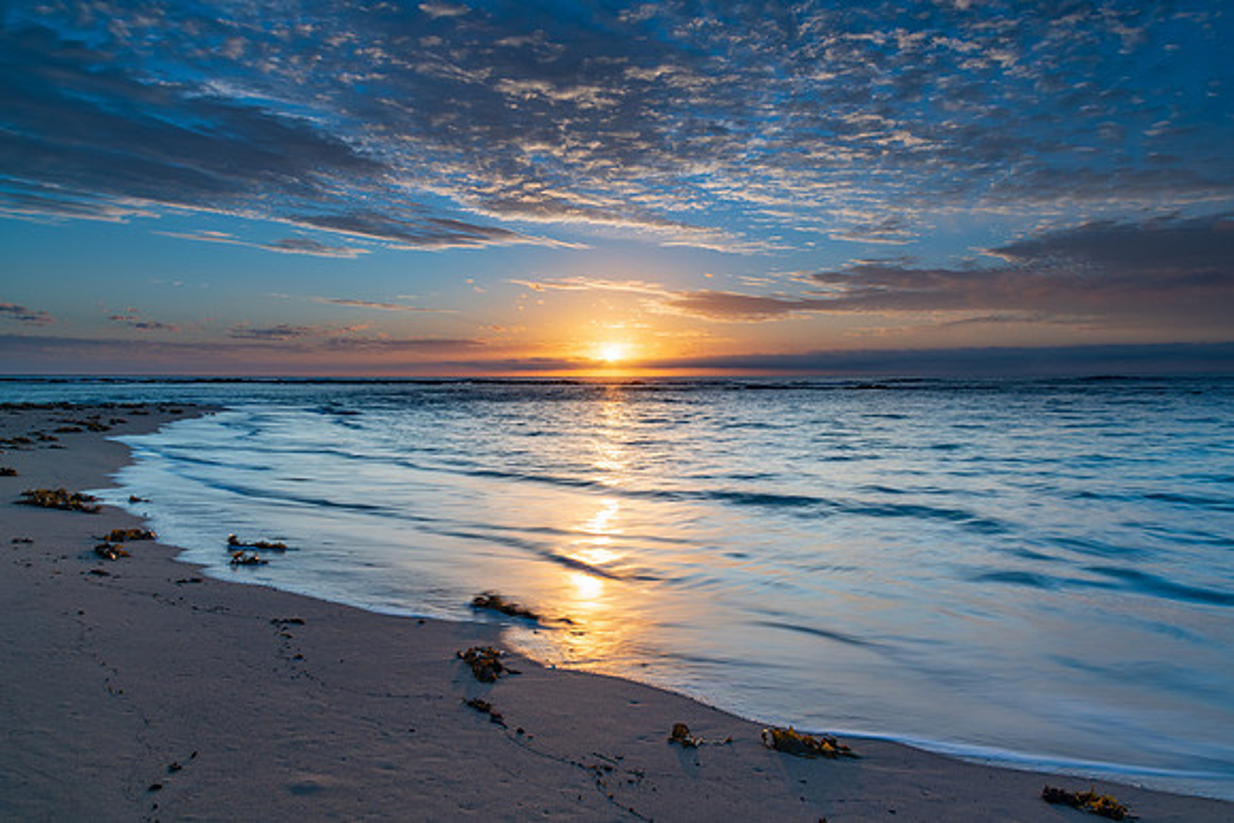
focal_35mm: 25
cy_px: 420
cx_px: 629
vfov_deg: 51.3
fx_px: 857
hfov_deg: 71.5
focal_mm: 24
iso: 31
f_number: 9
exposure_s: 1/2
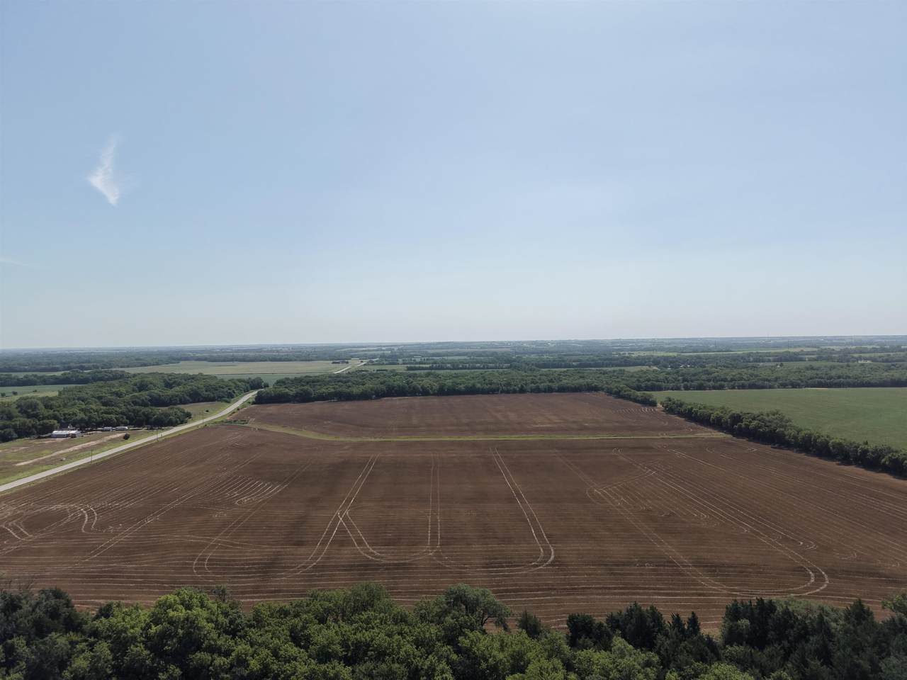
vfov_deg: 56.8
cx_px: 454
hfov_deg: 71.6
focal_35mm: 24
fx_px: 629
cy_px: 340
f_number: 1.8
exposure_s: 1/8000
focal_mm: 8.67
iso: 260
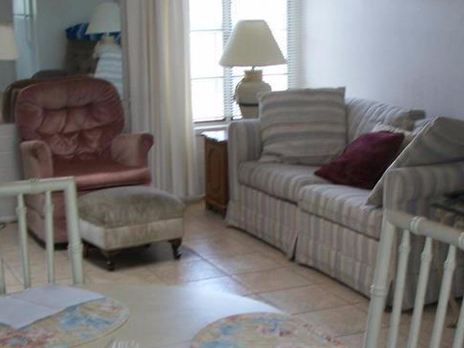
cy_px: 245
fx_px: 911
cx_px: 268
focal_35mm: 68
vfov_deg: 21.5
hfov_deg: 28.5
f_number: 2.9
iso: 80
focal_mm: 5.7
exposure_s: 1/30
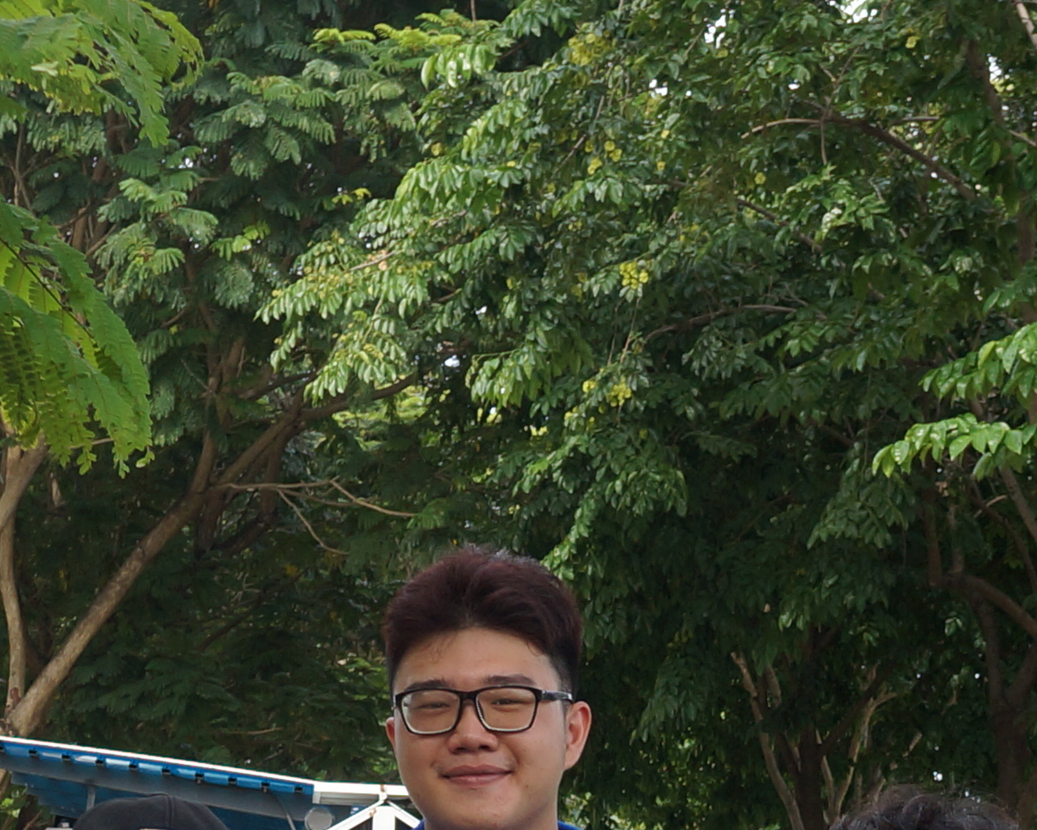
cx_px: 828
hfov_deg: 15.3
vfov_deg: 11.8
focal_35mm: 125
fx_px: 3836
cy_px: 1255
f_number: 5
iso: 200
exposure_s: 1/250
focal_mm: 21
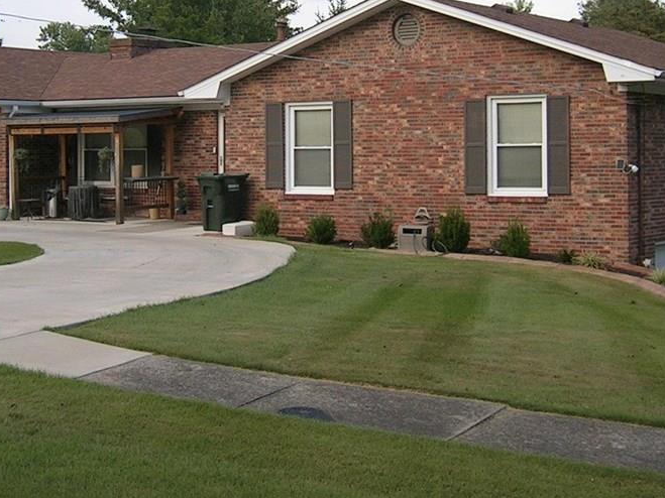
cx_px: 298
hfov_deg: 28.5
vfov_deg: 21.4
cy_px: 128
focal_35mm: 68
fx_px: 1306
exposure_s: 1/356
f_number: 2.8
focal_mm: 5.4
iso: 50
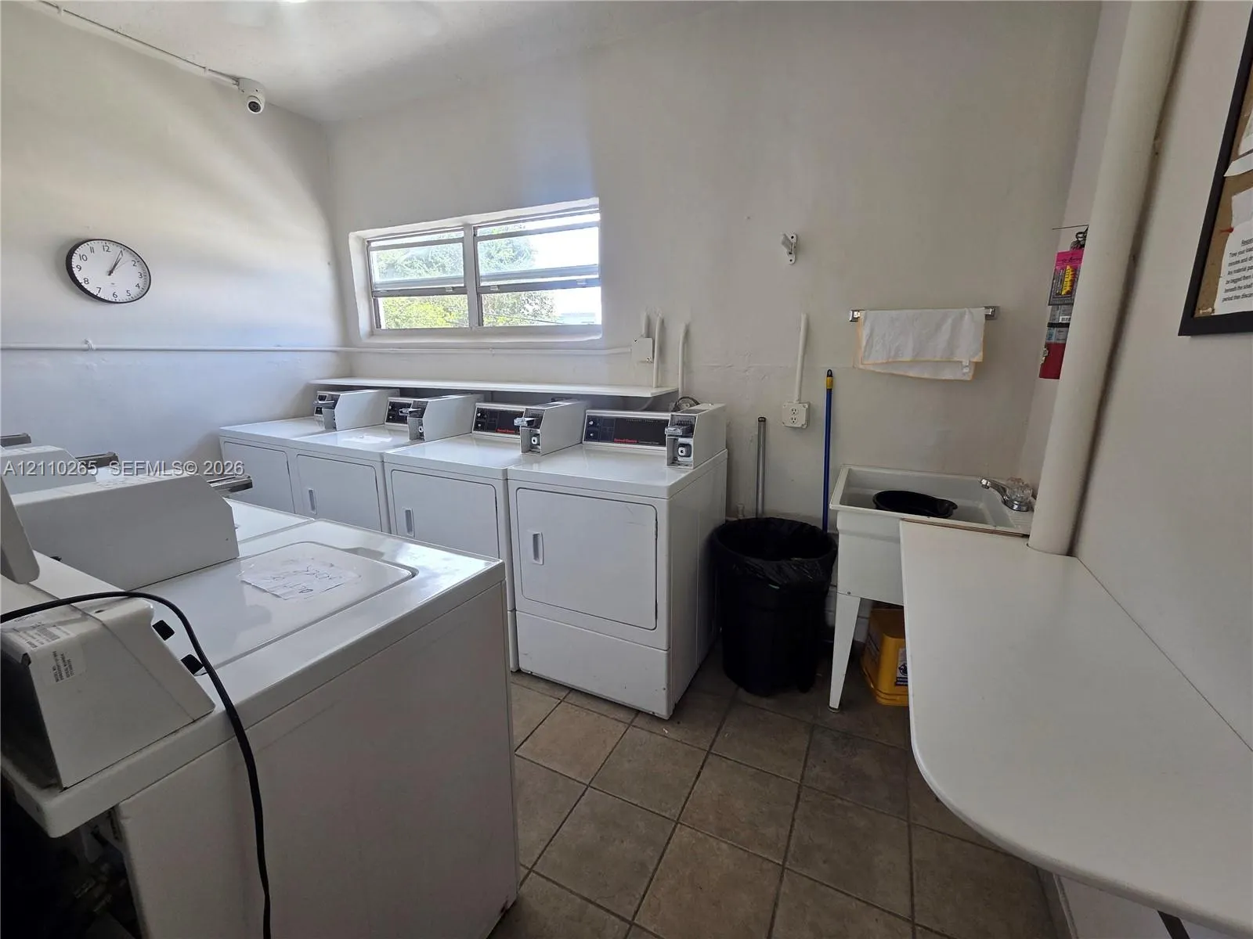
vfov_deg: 89.9
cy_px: 470
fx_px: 471
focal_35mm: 13
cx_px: 626
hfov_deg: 106.2
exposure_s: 1/120
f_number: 2.2
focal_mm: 2.2
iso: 100
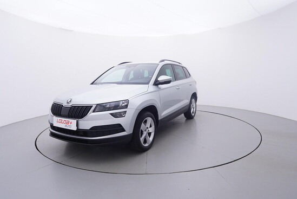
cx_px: 148
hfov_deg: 77.3
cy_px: 100
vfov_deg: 56.2
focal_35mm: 22
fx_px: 186
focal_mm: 15
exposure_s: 1/80
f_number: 5
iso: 200
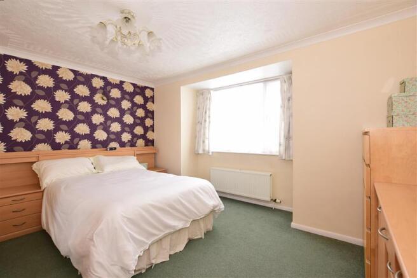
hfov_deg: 100.4
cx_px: 208
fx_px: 174
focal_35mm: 15
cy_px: 139
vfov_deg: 77.3
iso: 400
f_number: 5.6
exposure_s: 1/20
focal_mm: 10
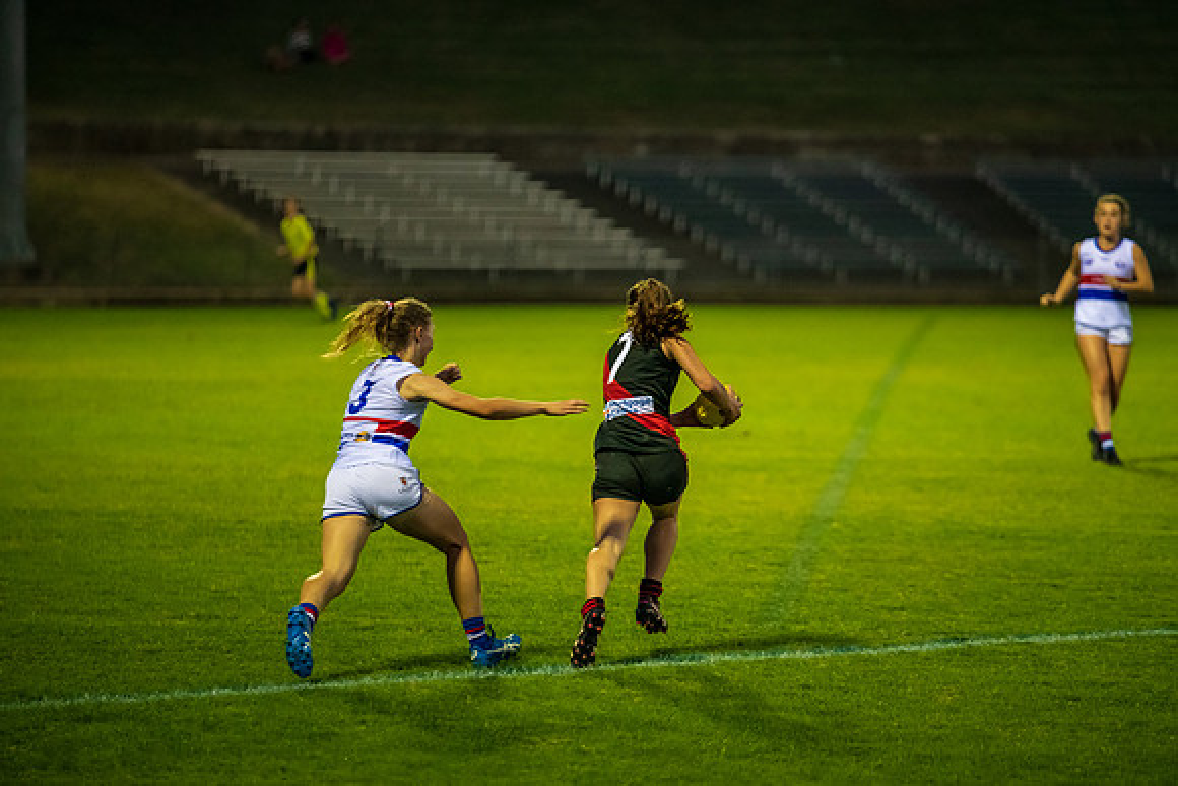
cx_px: 629
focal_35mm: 221
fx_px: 7235
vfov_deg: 6.2
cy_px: 420
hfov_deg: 9.3
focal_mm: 200
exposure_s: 1/800
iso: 3200
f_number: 2.8
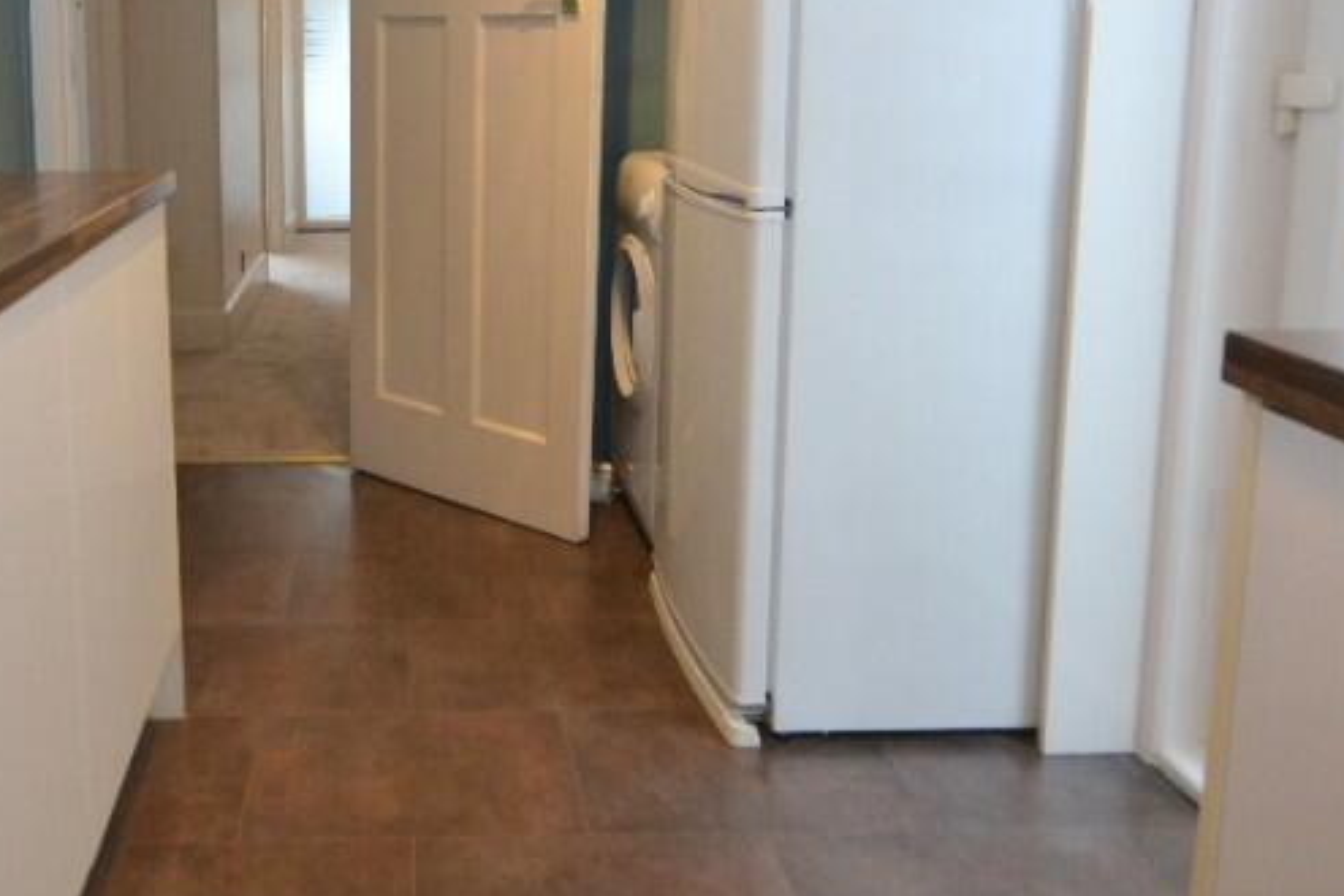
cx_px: 415
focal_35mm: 31
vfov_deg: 40.8
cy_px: 200
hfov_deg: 58.5
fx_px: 1157
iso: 1800
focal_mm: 10
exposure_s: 1/60
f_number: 4
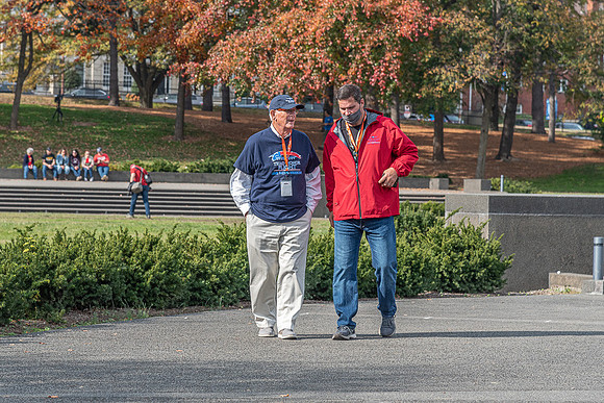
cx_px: 267
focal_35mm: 143
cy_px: 163
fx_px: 2396
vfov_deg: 9.6
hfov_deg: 14.4
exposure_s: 1/800
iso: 500
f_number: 8
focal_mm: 120
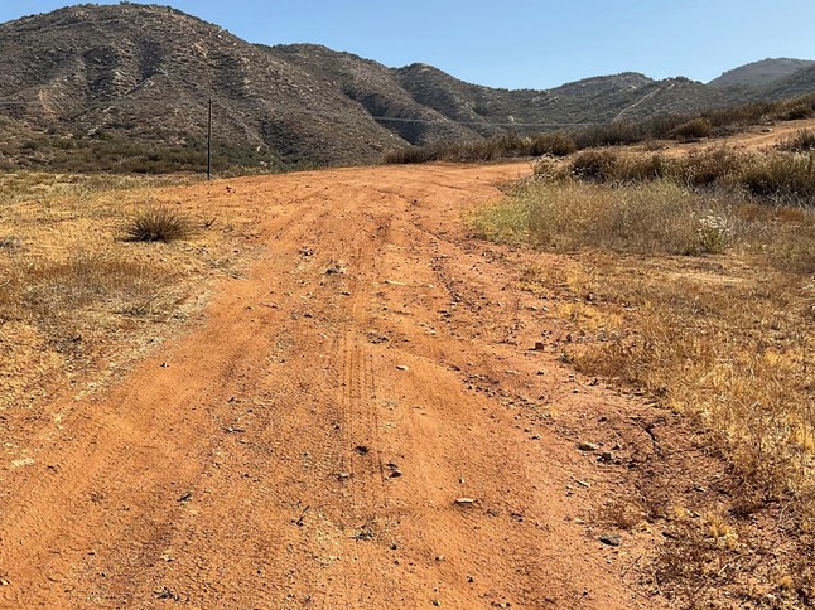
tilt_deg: -4.8
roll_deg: -1.7
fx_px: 1083
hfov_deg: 40.7
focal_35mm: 46
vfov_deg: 31.5
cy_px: 340
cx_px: 267
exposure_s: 1/1984
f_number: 1.8
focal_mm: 3
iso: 16
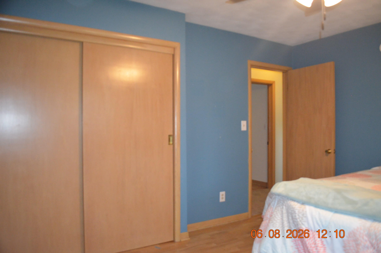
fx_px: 285
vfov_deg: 47.7
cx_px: 190
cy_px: 126
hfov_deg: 67.5
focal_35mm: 27
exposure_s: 1/60
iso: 2500
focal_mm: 18
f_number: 3.5
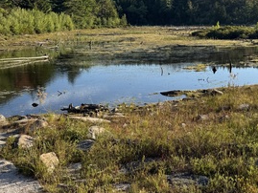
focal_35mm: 50
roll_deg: +1.0
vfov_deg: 28.9
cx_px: 169
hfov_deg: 37.8
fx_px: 373
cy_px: 64
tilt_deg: -5.8
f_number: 1.78
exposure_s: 1/3413
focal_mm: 6.76
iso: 80
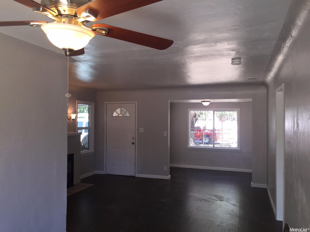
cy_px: 116
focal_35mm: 29
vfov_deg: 48.2
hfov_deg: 61.7
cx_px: 155
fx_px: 260
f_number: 2.2
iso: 50
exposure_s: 1/120
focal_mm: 4.15
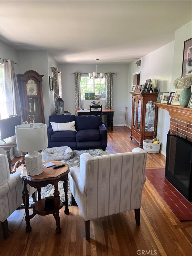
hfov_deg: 53.1
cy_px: 128
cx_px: 96
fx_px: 192
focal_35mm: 26
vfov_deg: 67.3
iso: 160
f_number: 1.6
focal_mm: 5.1
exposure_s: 1/60
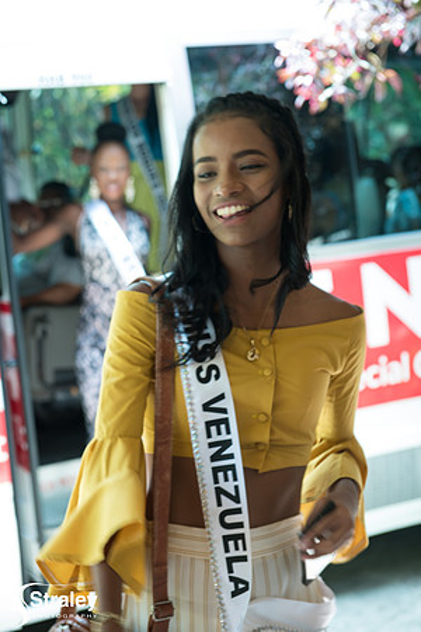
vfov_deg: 28.8
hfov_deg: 19.5
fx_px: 1228
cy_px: 316
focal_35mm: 70
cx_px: 210
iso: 250
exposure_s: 1/40
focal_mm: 70
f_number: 5.6
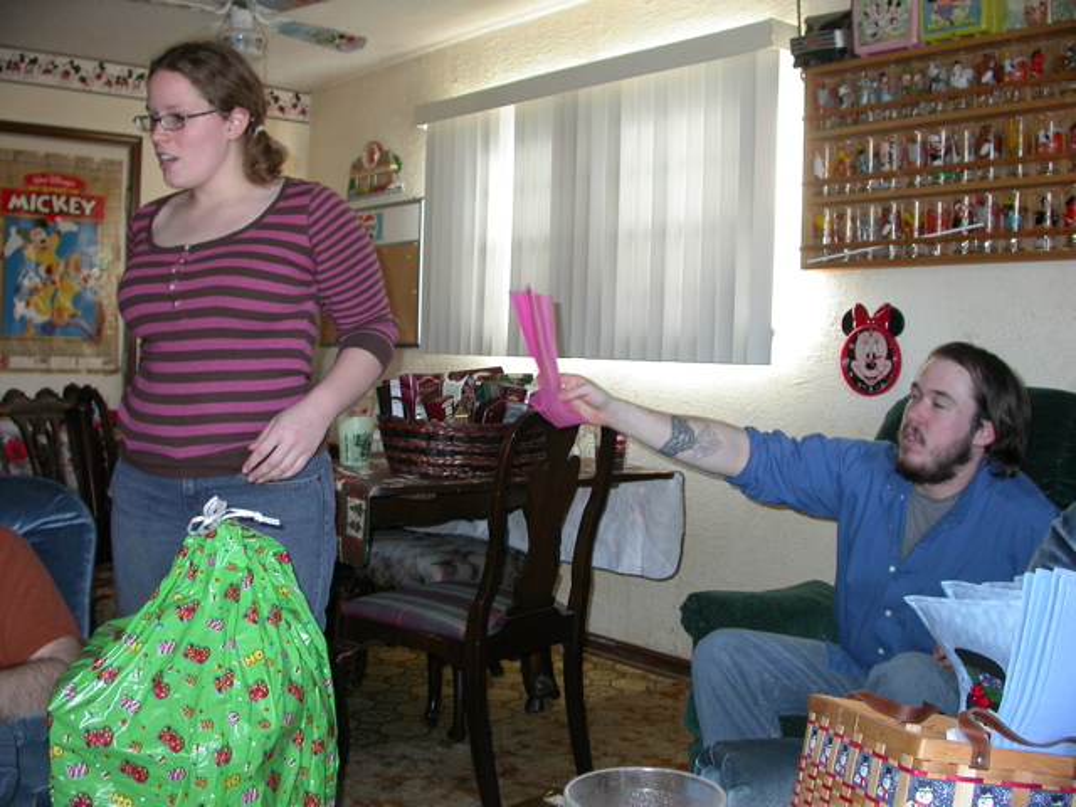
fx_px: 1181
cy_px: 404
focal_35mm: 38
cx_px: 538
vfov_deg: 37.7
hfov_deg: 49.0
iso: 100
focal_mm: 7.85
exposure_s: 1/30
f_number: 2.6
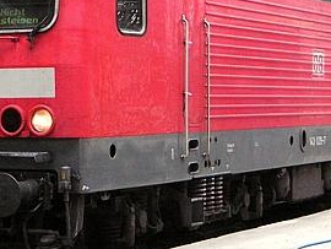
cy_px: 85
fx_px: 1273
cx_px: 155
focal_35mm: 133
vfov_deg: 11.2
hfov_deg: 14.8
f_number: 3.6
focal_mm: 8.2
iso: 160
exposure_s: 1/45
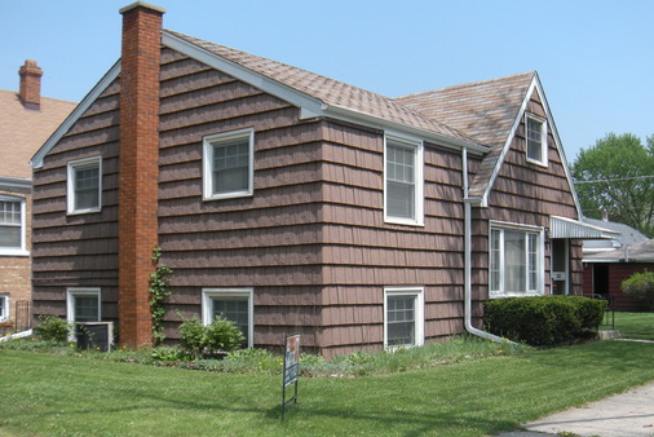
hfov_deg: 42.7
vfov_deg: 29.1
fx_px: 836
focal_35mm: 46
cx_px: 357
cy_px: 292
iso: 64
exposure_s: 1/505
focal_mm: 5.9
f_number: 3.8
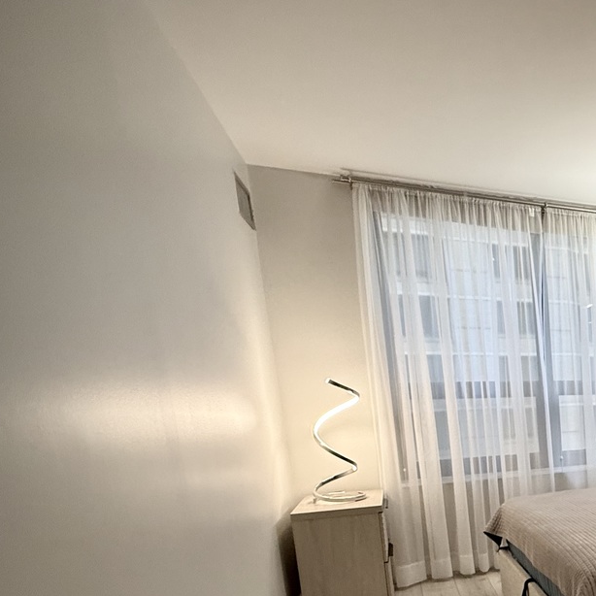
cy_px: 485
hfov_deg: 41.1
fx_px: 565
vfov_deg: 51.8
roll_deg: +1.3
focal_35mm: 29
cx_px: 692
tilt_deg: -9.3
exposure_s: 1/60
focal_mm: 2.22
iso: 250
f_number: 2.2
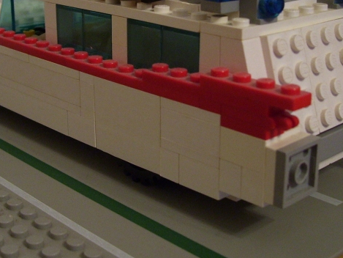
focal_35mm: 67
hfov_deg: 28.9
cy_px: 68
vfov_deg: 21.8
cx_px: 155
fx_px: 664
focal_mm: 6
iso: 160
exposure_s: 1/8
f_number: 2.7
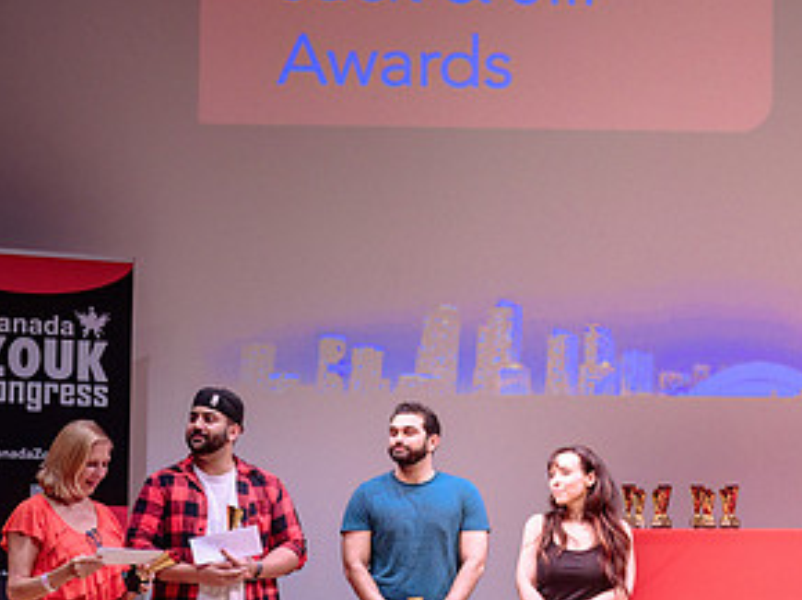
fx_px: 2477
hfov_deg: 17.8
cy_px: 472
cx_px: 842
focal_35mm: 107
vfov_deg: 13.7
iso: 1250
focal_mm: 50
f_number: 3.2
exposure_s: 1/250
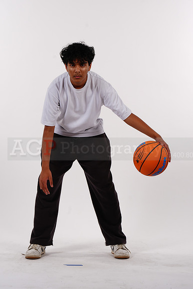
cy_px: 144
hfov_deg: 8.8
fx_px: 1254
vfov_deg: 13.2
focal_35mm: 156
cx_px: 96
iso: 200
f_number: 9
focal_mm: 156
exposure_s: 1/500
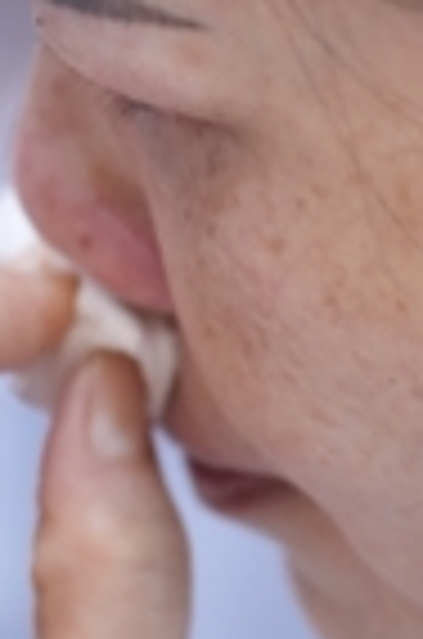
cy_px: 495
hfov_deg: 2.3
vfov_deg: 3.4
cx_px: 268
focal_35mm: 605
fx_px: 10715
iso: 2000
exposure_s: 1/125
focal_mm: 132
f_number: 2.8
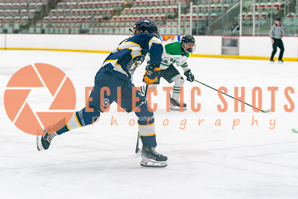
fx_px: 848
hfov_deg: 19.9
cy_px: 98
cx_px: 118
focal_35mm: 102
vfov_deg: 13.4
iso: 3200
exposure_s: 1/1250
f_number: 2.8
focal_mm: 70
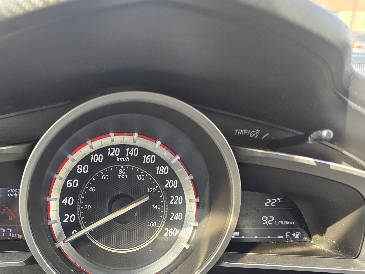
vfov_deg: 39.8
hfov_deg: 50.7
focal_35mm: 35
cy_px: 198
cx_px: 98
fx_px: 369
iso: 160
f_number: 1.7
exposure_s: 1/180
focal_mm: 6.3
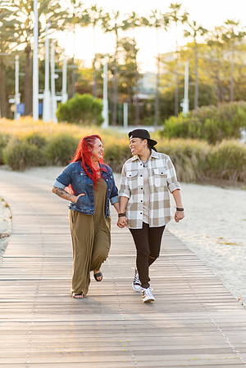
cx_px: 123
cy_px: 184
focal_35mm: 85
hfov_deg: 16.1
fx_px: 871
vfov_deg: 23.9
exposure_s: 1/640
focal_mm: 85
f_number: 1.8
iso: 100
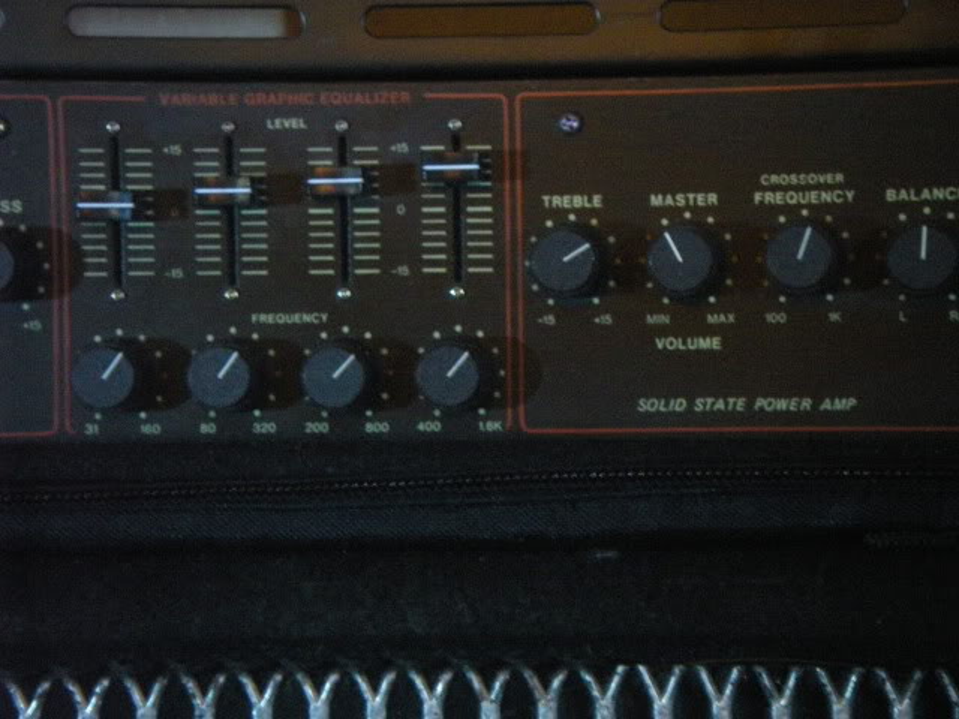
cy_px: 360
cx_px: 480
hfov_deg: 11.7
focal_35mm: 169
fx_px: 4682
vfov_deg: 8.8
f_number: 4.4
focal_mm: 27.9
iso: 800
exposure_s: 1/4
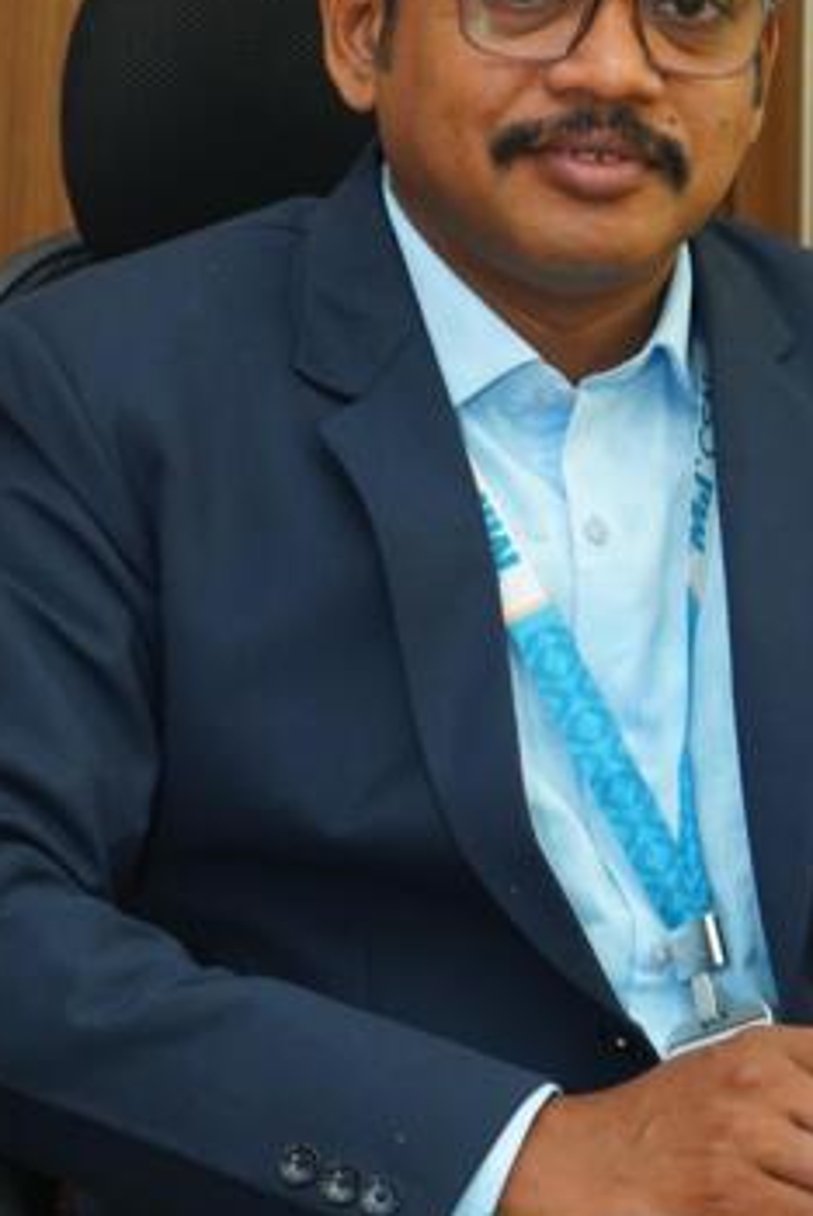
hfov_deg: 10.0
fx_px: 4631
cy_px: 445
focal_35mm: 137
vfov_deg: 14.9
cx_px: 573
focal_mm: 64
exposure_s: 1/160
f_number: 6.3
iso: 3200
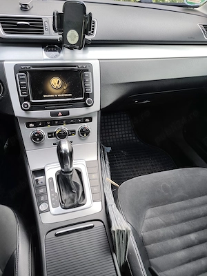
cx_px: 104
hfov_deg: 58.9
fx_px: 183
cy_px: 138
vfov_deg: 73.9
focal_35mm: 23
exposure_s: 1/50
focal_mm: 6.19
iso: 160
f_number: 1.65
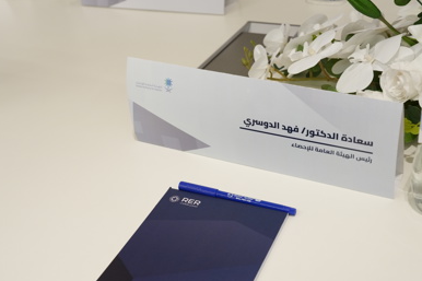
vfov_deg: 27.5
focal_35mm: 49
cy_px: 145
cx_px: 214
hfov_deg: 40.4
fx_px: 574
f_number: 7.1
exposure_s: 1/121
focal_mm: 42
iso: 2000
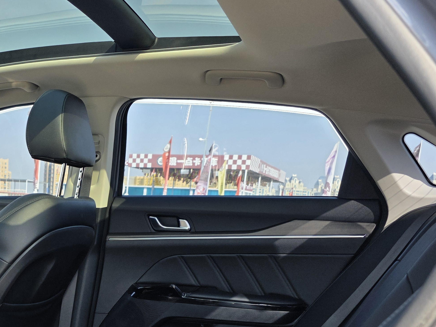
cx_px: 44
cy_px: 315
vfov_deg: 29.2
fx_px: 592
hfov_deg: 37.8
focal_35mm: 47
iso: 32
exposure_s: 1/359
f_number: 1.7
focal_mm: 6.3
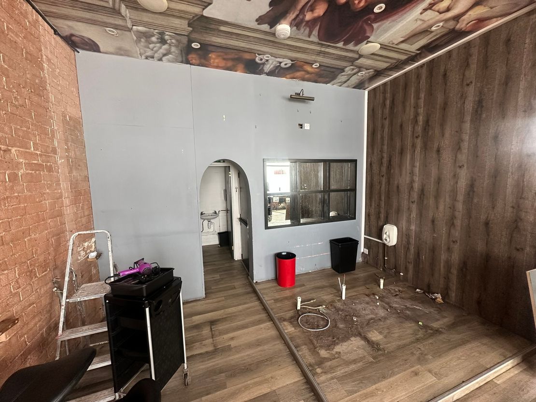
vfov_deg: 85.7
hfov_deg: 102.1
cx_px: 268
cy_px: 201
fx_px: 217
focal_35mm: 14
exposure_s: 1/83
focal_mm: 2.22
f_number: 2.2
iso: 320
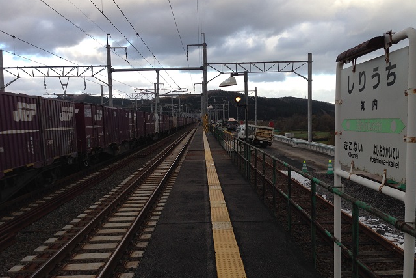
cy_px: 141
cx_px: 210
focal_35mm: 35
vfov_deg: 37.9
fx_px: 405
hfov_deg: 54.4
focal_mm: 4.12
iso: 50
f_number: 2.4
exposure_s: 1/321
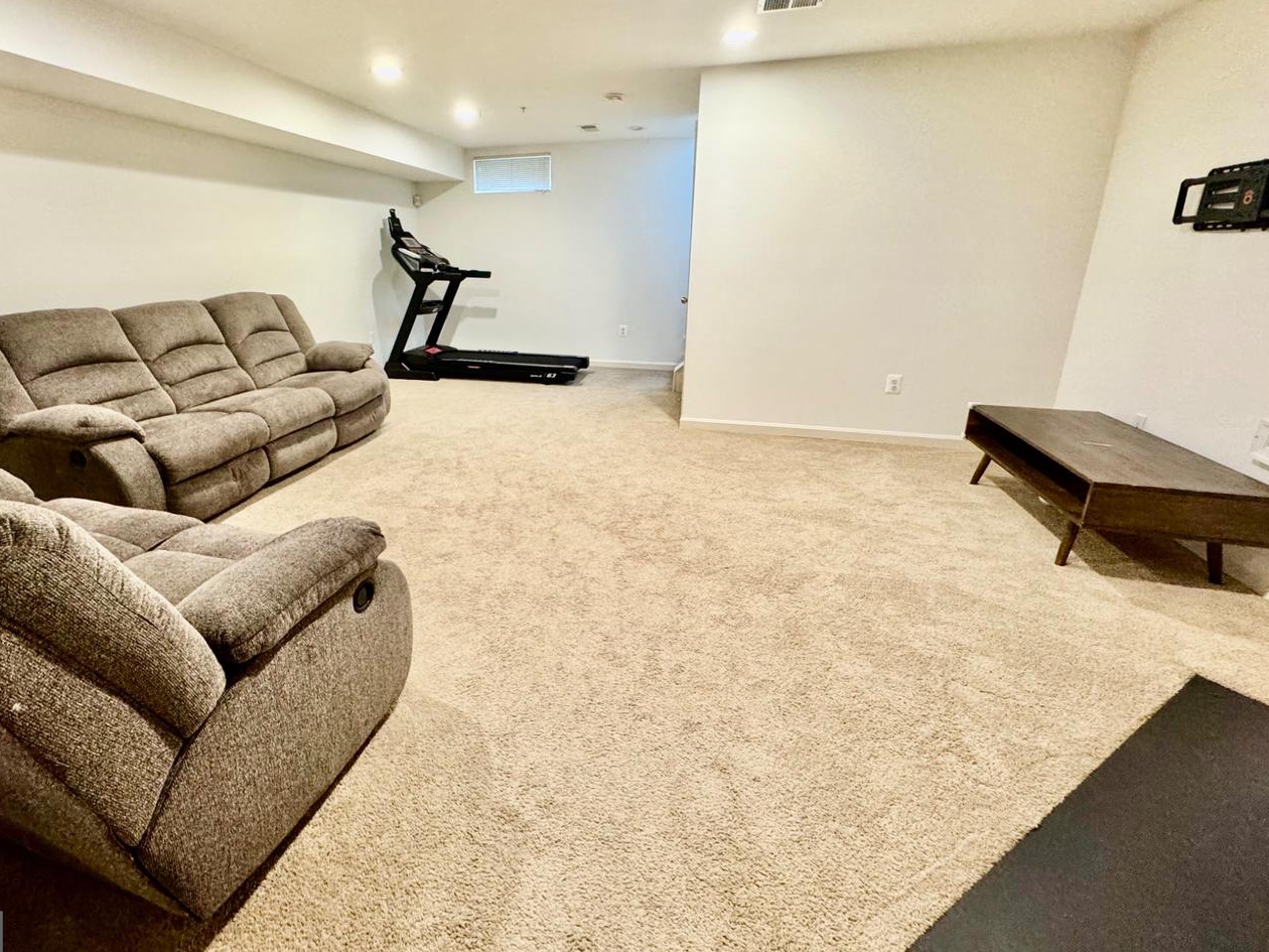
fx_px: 587
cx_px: 551
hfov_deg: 94.0
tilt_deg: -16.0
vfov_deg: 77.9
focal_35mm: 16
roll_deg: -0.5
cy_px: 425
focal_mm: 2.22
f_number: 2.2
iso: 500
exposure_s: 1/60
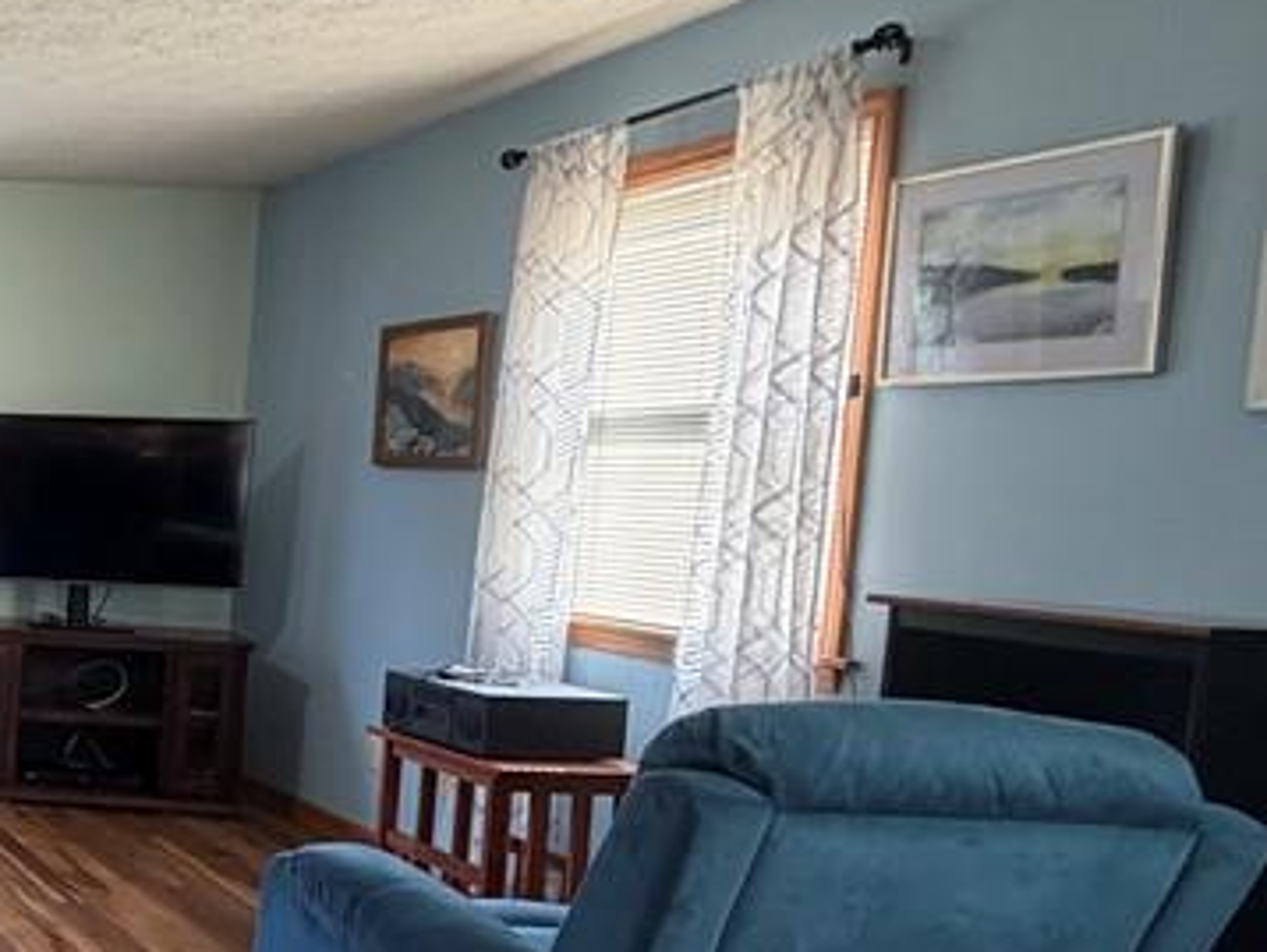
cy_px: 570
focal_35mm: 40
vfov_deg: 35.9
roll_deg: -2.2
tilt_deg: -4.8
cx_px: -432
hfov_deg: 32.8
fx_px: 1465
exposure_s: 1/60
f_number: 2.2
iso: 250
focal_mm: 2.22
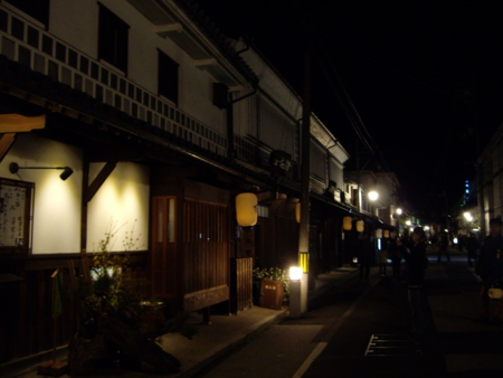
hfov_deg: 49.0
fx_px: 552
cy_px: 189
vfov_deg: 37.8
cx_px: 252
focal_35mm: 38
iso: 200
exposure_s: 1/4
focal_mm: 6.2
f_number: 2.7
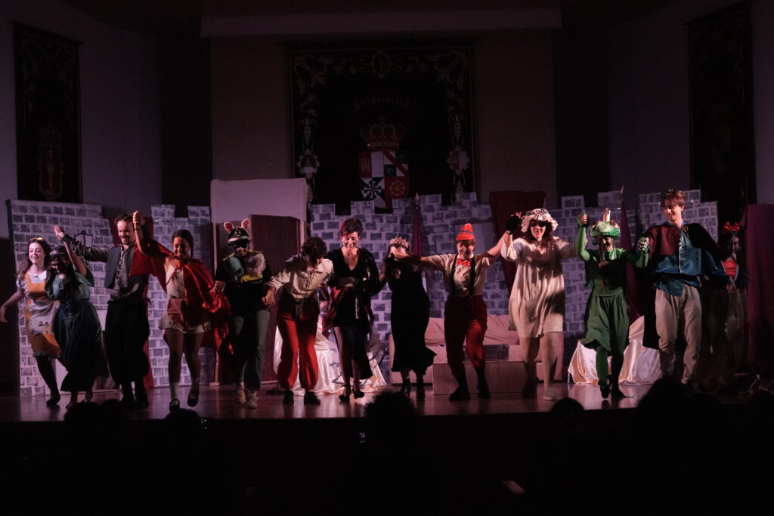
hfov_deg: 28.8
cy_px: 258
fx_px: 1505
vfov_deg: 19.5
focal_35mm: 70
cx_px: 387
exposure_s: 1/1600
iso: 12800
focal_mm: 70
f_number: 4
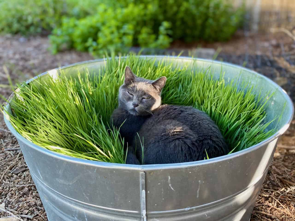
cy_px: 110
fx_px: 222
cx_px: 148
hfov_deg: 67.3
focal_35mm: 26
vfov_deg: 53.1
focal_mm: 4.2
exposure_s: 1/93
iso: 125
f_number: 1.8
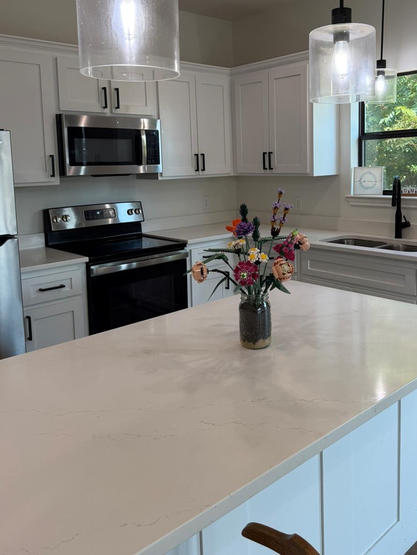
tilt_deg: -5.7
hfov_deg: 45.2
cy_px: 208
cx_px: 247
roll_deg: +1.5
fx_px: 498
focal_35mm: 31
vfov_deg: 57.6
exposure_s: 1/239
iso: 125
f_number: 1.78
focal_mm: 6.76
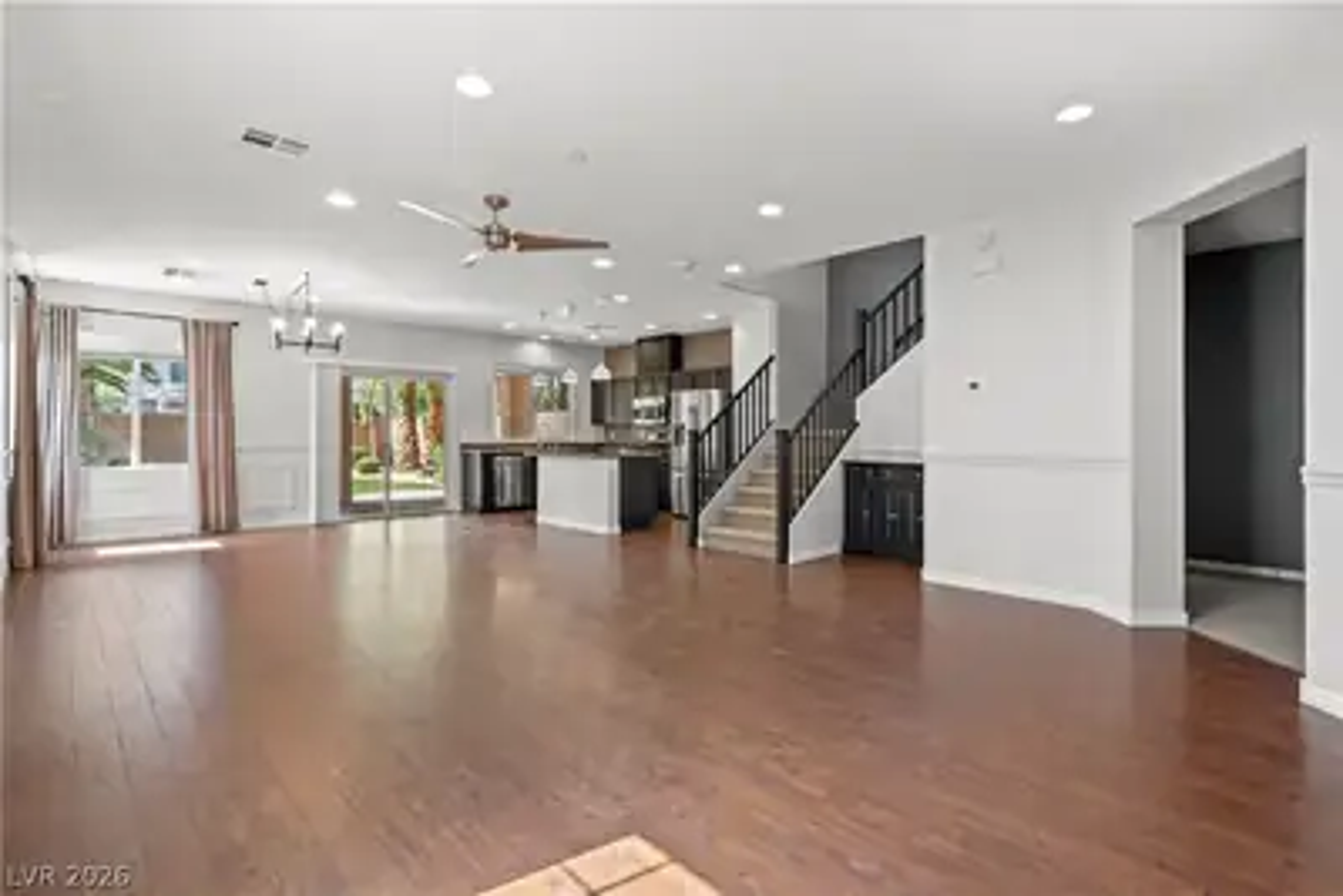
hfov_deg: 96.7
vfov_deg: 73.8
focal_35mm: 16
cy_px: 448
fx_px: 597
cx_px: 672
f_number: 9
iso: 200
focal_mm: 16
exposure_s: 1/1.25
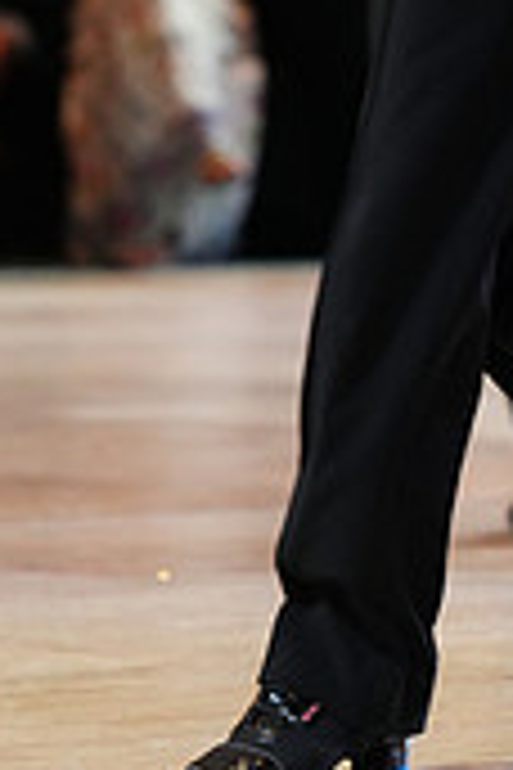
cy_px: -369
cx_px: 776
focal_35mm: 491
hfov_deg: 2.8
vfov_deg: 4.2
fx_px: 10494
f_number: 4
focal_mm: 145
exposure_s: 1/250
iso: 2500
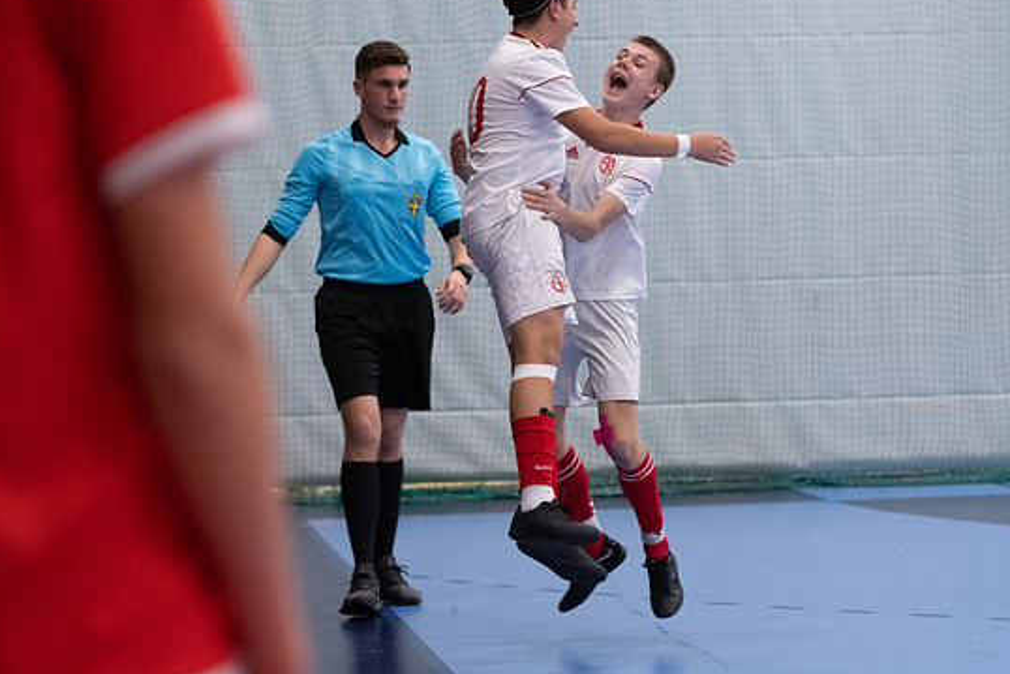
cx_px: 522
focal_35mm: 139
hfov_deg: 14.8
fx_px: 3901
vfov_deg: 9.9
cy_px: 335
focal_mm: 82
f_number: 3.2
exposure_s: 1/400
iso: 2800
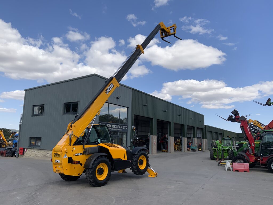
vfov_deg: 48.2
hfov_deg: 61.7
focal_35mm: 29
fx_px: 229
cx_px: 136
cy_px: 102
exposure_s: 1/2058
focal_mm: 3
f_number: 1.8
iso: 16
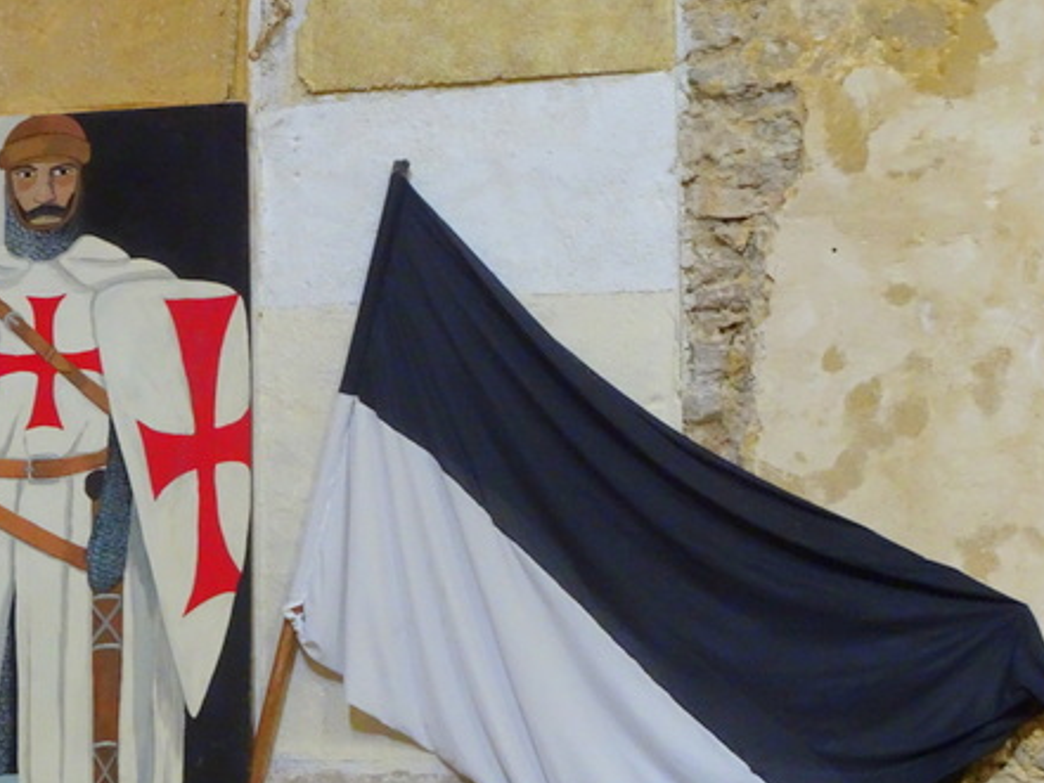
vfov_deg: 14.0
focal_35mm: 106
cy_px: 509
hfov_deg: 18.5
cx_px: 350
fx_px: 3198
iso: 800
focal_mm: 12.42
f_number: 5
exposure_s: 1/40
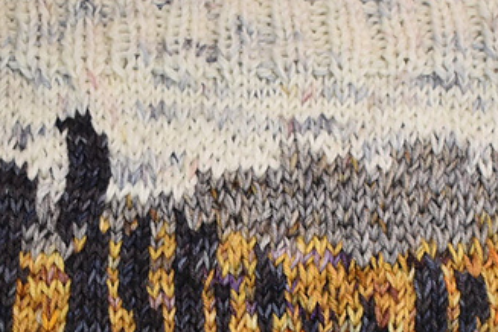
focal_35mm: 88
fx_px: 1217
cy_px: 301
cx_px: 276
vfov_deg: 15.3
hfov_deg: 23.1
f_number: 4.2
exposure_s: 1/125
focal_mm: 30
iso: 800
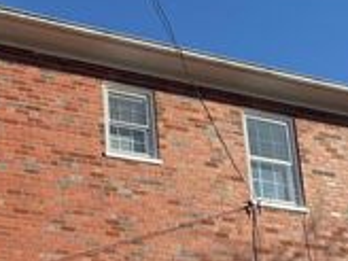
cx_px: -6
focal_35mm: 73
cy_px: 336
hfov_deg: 25.3
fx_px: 734
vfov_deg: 18.8
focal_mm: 6.76
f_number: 1.78
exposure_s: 1/2959
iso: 80
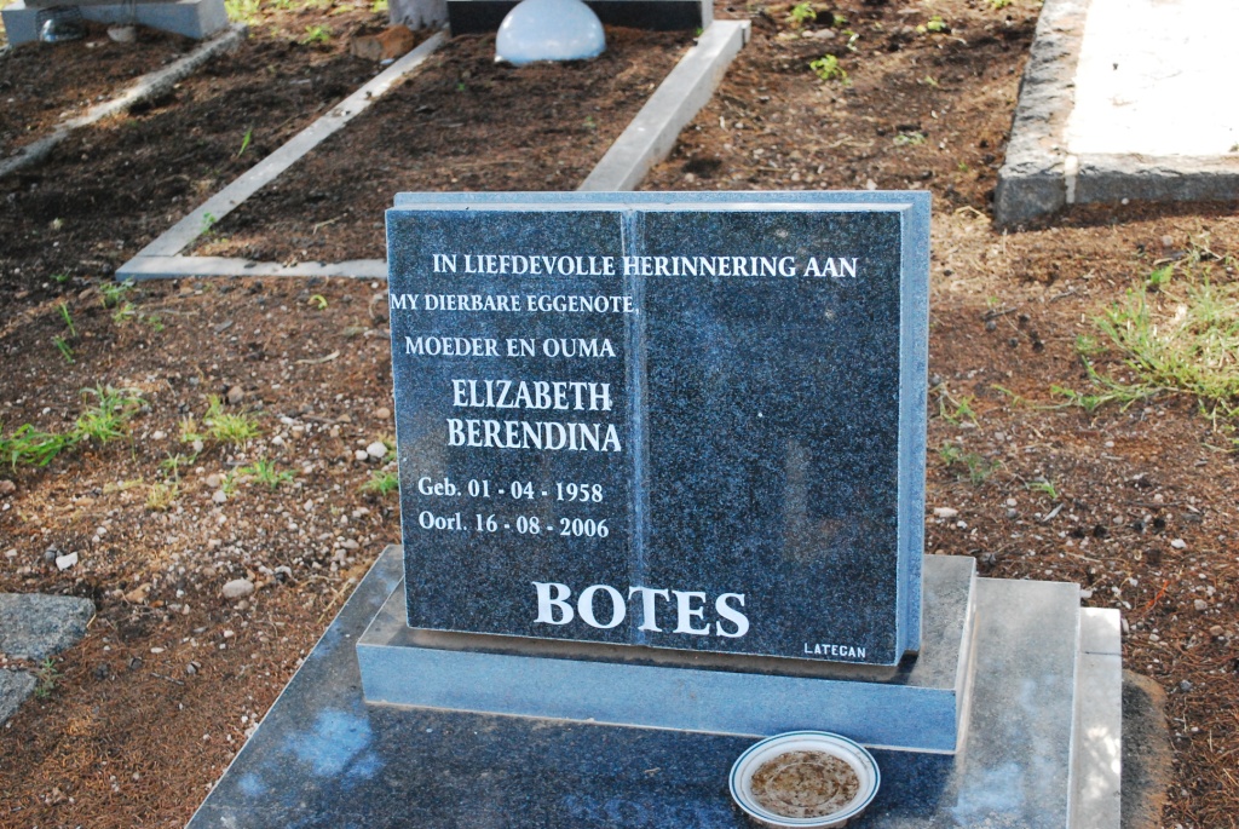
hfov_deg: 41.1
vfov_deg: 28.1
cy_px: 414
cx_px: 620
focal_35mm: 48
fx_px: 1654
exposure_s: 1/500
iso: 1600
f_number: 5
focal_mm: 32
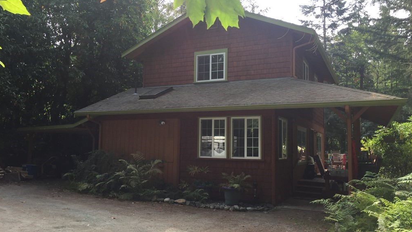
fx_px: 350
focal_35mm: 32
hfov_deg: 61.0
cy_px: 121
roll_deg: +0.0
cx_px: 206
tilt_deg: +4.1
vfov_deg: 36.7
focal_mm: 4.15
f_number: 2.2
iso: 32
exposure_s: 1/384
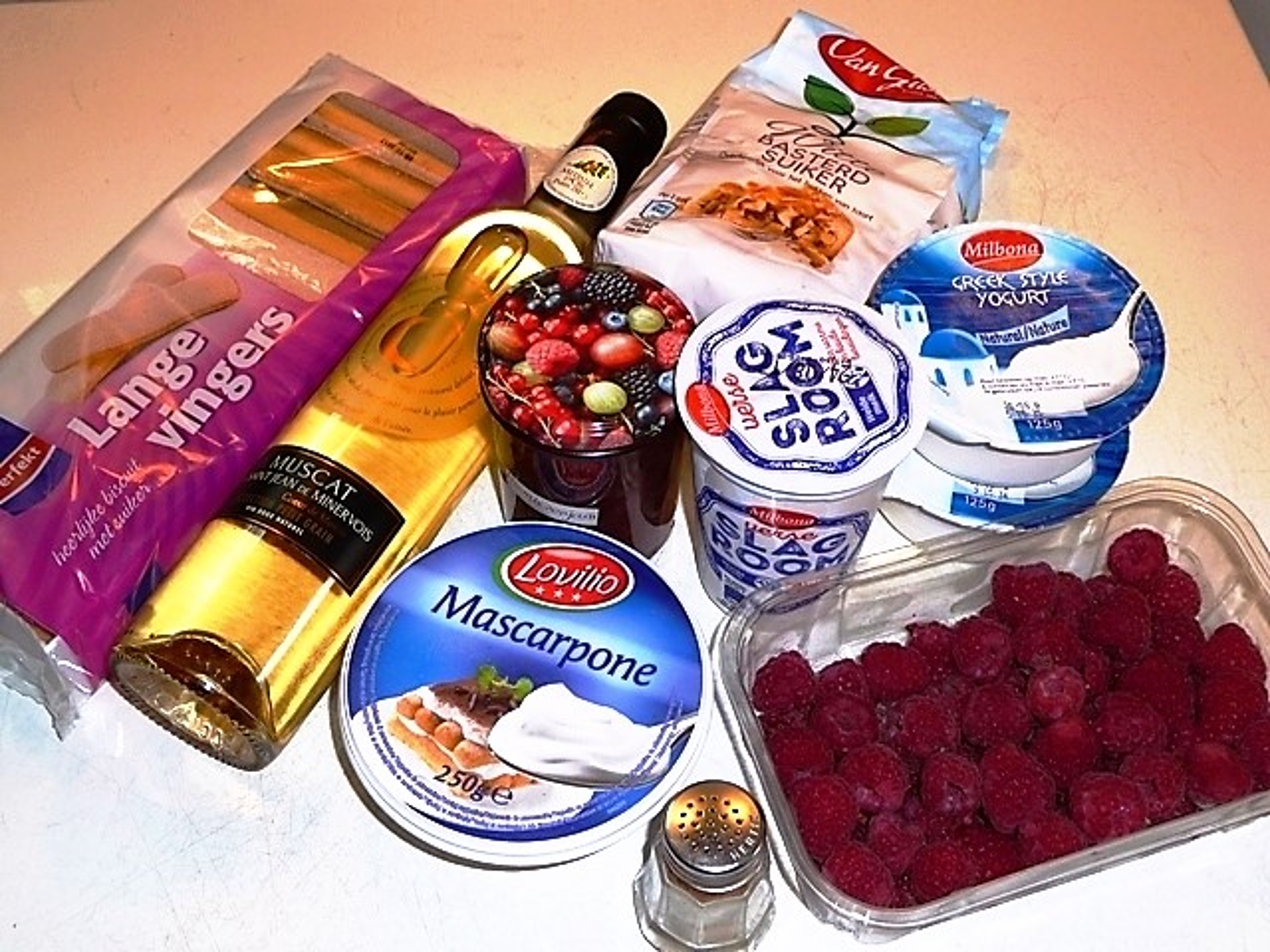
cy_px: 476
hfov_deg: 42.1
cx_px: 635
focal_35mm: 45
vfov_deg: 32.2
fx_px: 1651
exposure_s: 1/30
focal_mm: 7.6
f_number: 4.1
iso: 100
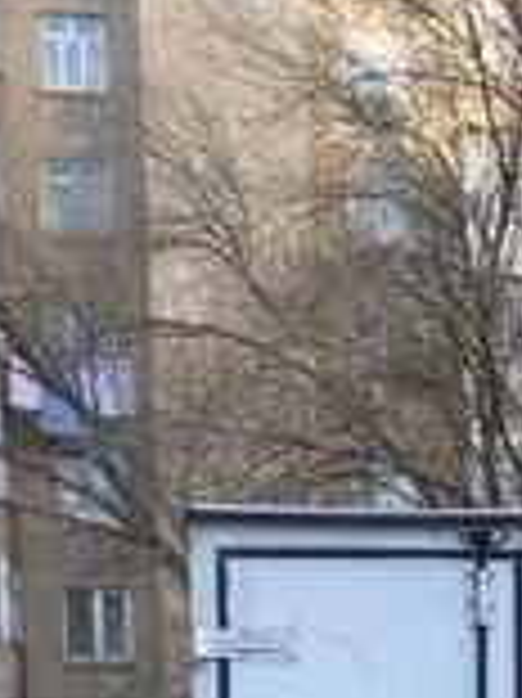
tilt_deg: -3.9
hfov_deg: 15.4
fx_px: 1872
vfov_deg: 18.6
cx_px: 576
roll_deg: +1.2
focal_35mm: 93
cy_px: 1058
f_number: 2.2
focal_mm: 4.15
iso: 32
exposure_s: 1/278
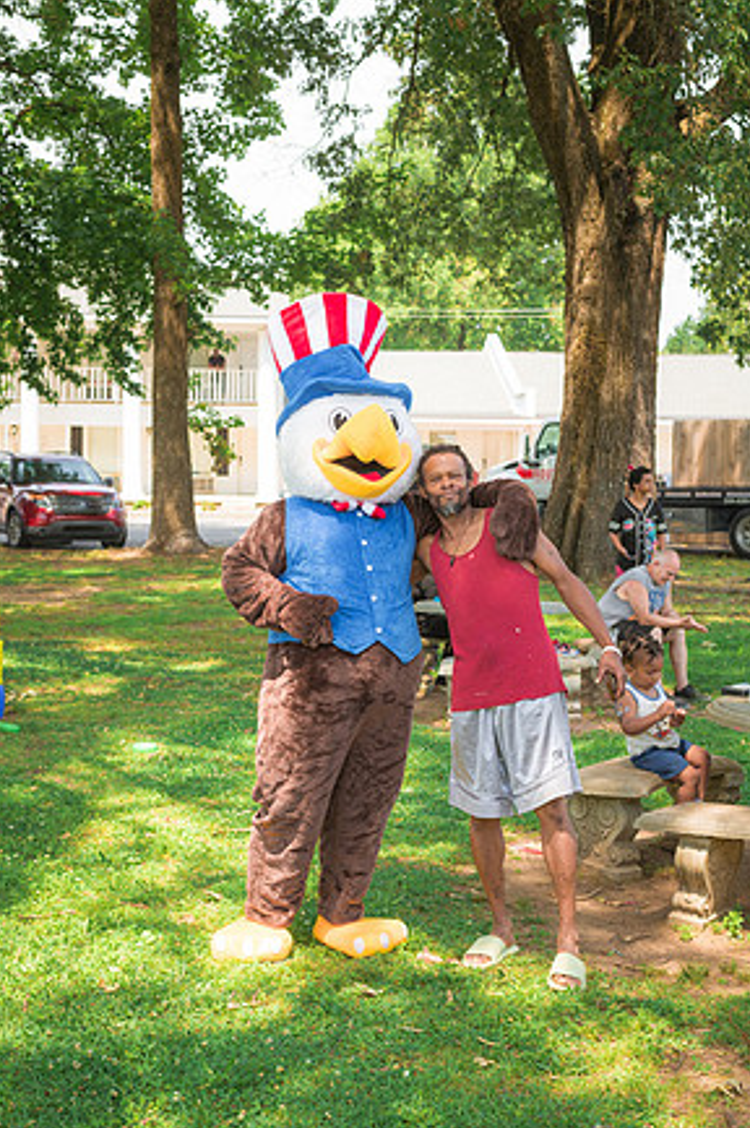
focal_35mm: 52
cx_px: 370
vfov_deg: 38.2
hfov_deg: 26.0
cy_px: 584
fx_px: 1627
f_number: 5.6
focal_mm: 50
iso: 250
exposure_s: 1/250
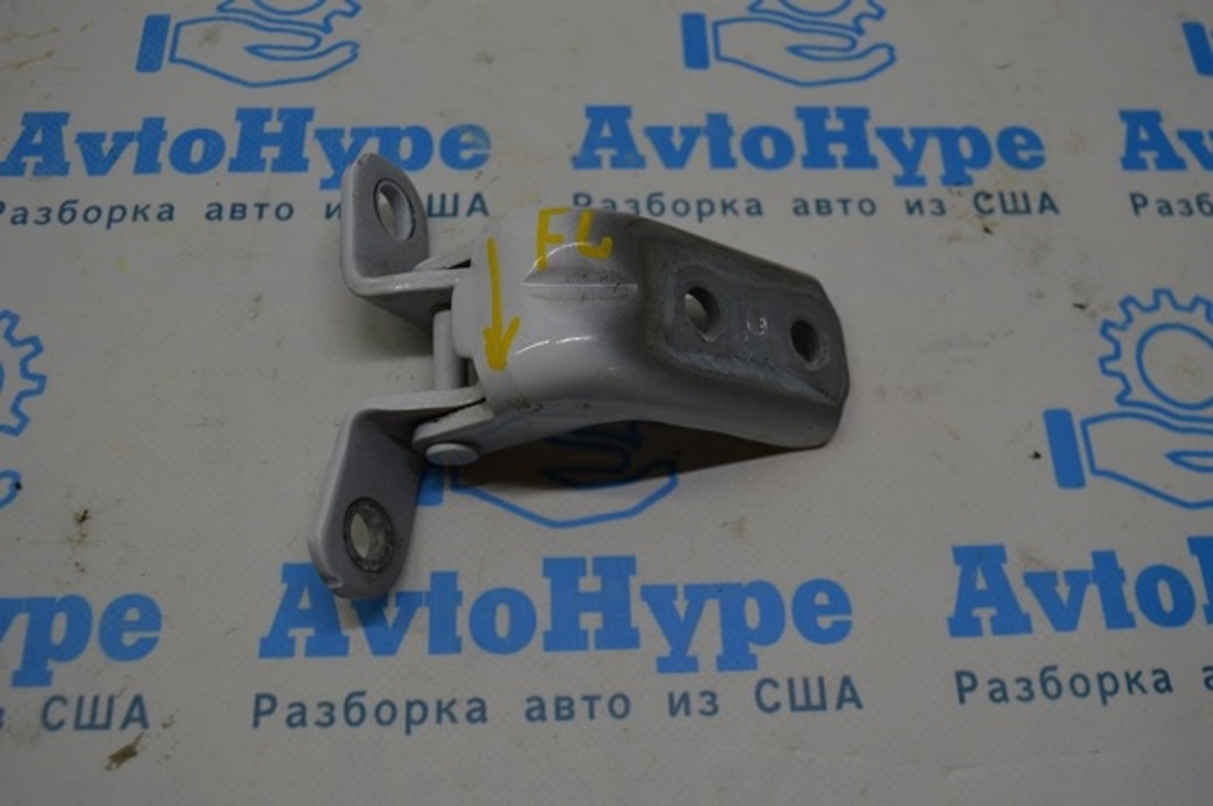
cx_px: 606
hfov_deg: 57.3
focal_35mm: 33
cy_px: 403
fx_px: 1110
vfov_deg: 39.9
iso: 125
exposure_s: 1/60
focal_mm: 22
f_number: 5.6
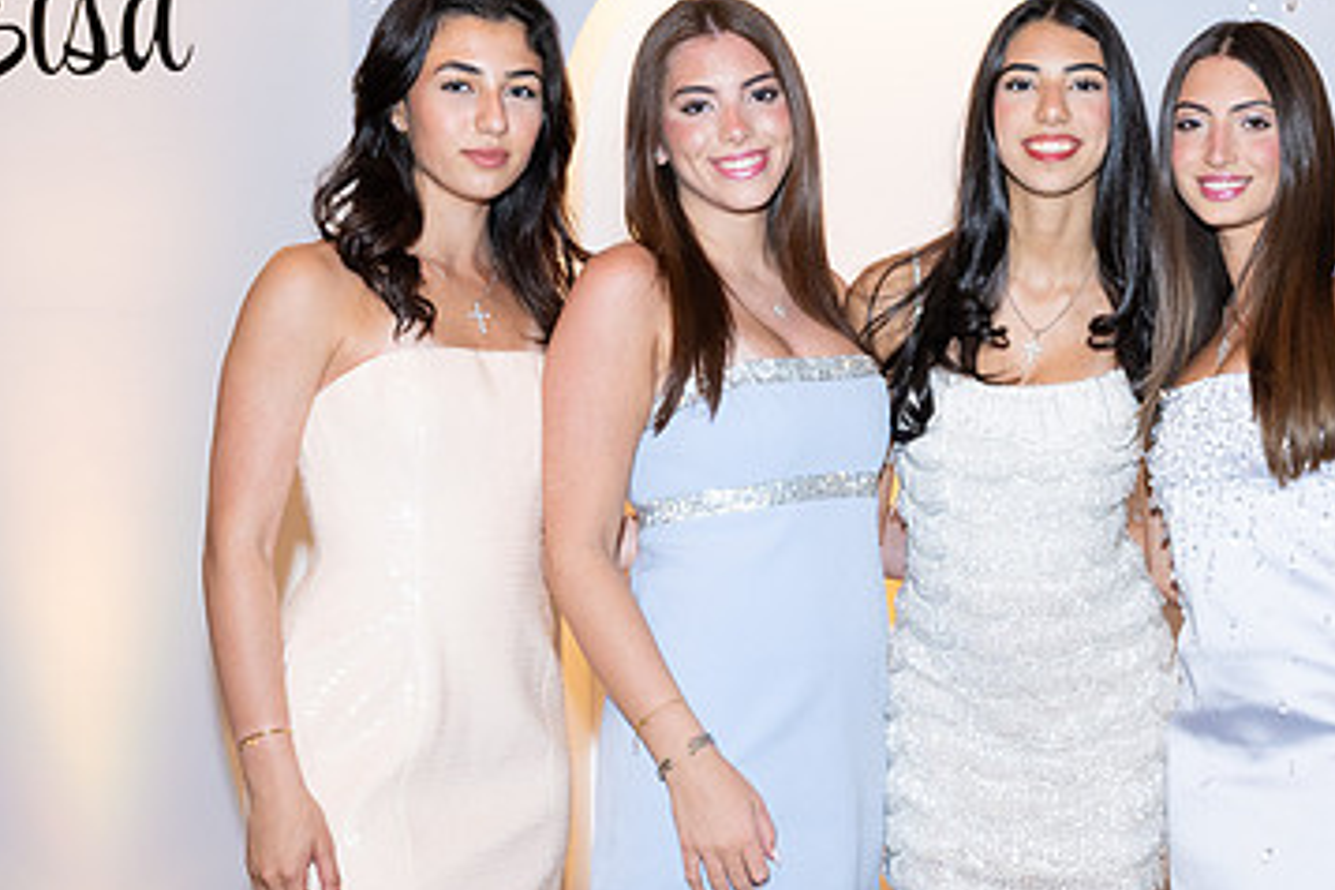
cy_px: 492
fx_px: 2410
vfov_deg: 20.9
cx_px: 961
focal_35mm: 65
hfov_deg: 30.6
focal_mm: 40
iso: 1000
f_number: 5.6
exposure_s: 1/80
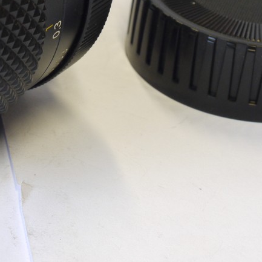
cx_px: 49
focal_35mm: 147
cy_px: 24
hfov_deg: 11.8
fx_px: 1259
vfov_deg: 11.8
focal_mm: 30
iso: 400
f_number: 10
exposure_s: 1/15
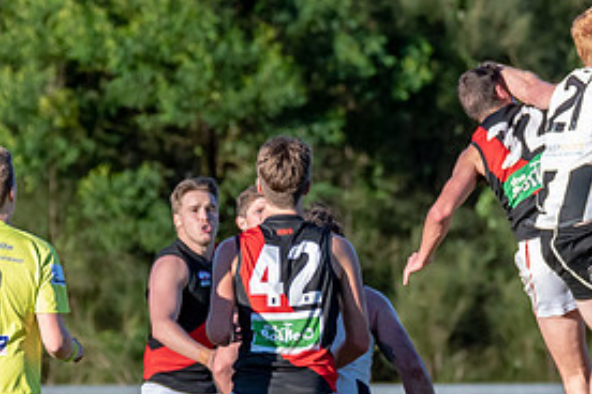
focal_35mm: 1147
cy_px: 240
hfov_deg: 1.8
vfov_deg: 1.2
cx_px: 222
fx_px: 18860
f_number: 5.6
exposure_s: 1/1600
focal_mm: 320
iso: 800
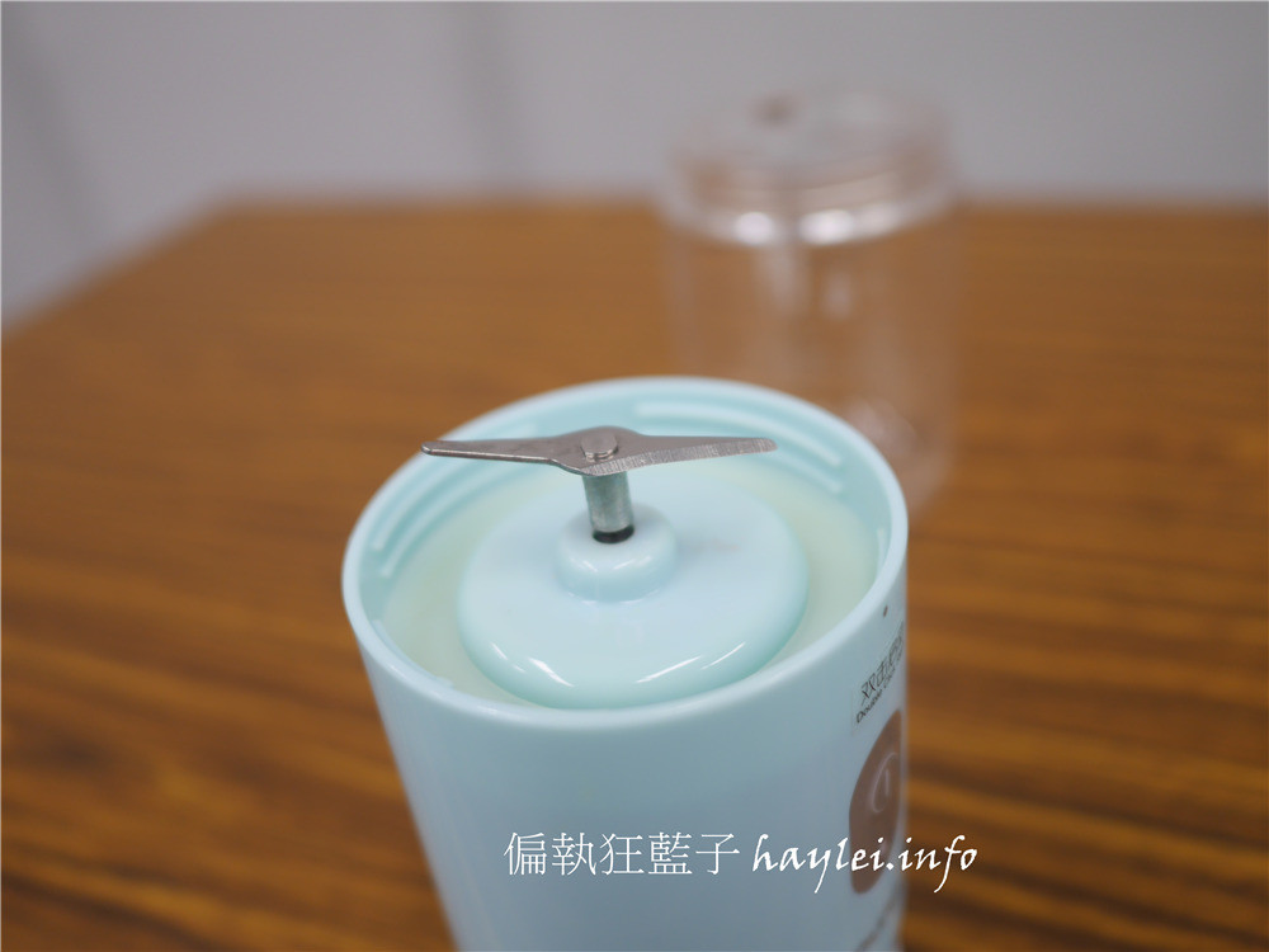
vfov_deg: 46.8
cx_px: 634
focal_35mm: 30
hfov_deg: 60.0
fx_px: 1100
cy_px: 476
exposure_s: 1/80
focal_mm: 15
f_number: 1.7
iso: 200
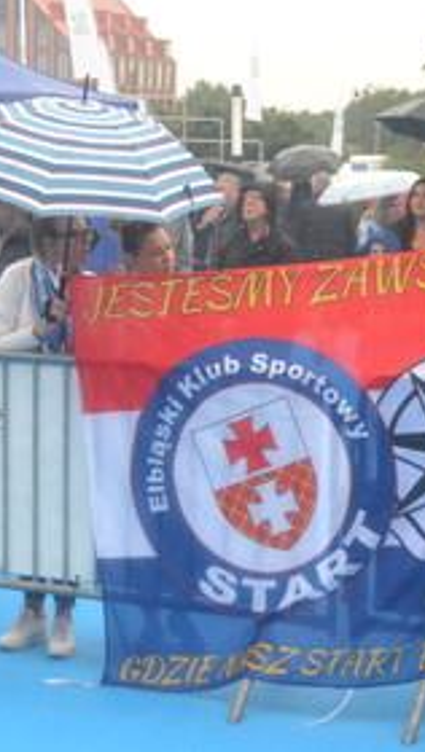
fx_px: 1719
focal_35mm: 86
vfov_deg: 24.7
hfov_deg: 14.1
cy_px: 373
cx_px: 218
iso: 3200
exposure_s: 1/400
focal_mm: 36
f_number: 5
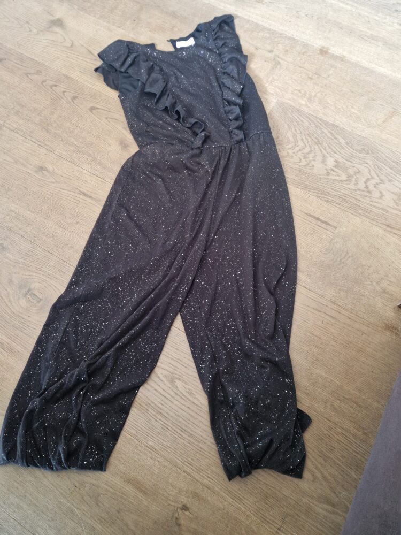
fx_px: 355
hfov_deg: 58.9
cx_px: 200
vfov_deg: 73.9
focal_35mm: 23
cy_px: 268
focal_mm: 5.4
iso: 640
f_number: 1.8
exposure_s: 1/30
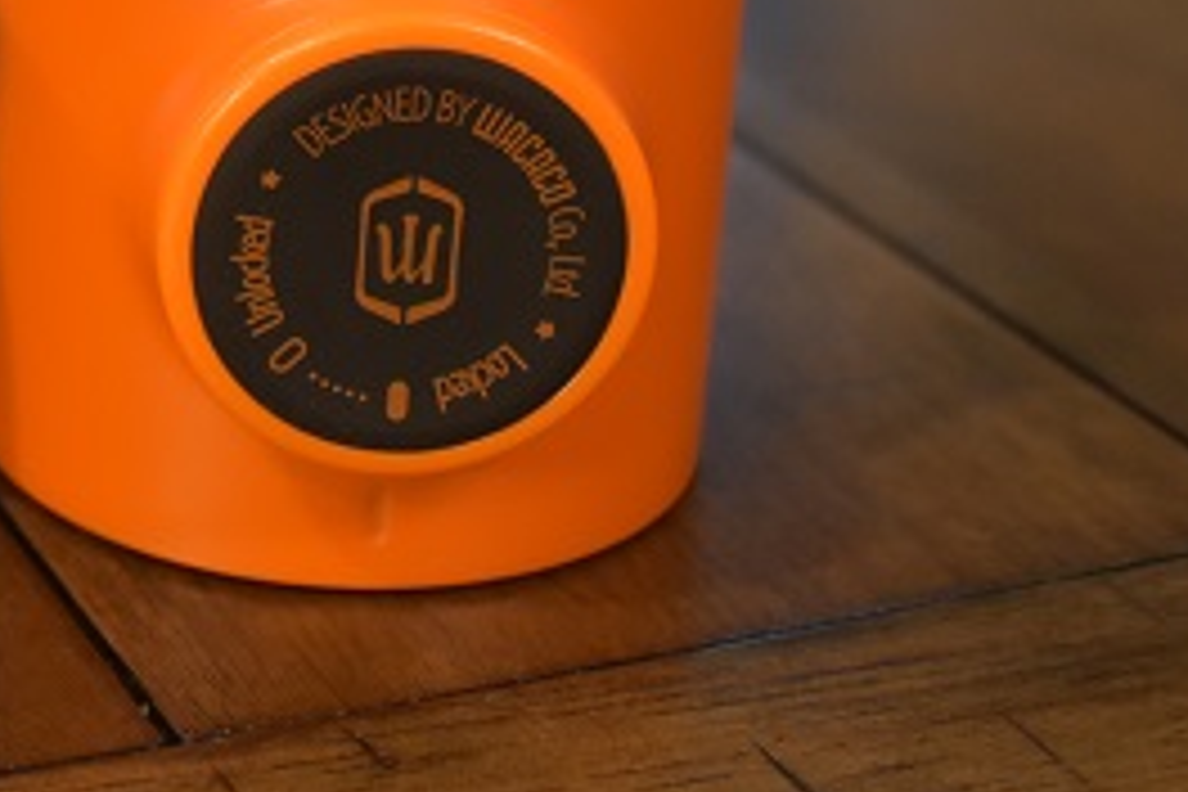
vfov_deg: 13.3
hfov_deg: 19.8
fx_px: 3300
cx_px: 14
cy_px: -187
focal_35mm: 100
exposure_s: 1/30
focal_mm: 22
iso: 1000
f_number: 3.8
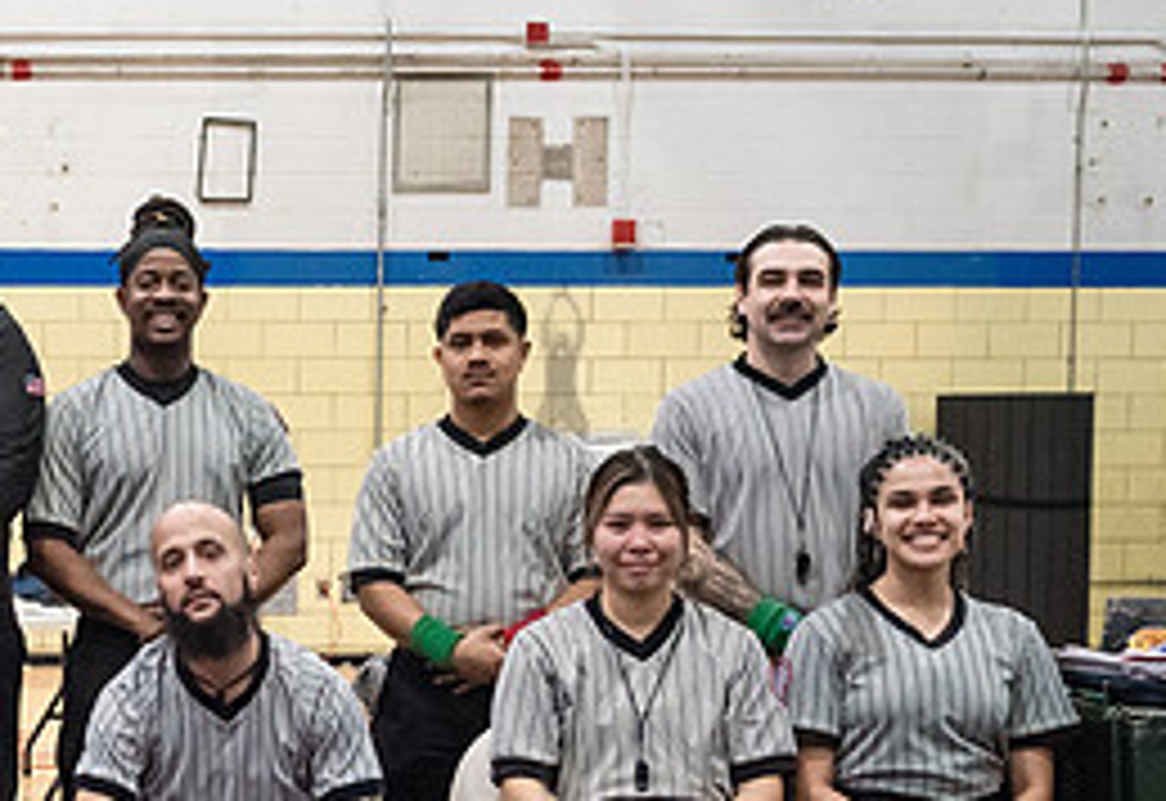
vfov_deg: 18.4
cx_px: -6
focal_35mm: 75
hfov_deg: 25.4
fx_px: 2452
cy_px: 636
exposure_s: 1/160
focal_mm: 29
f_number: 4.5
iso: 4000
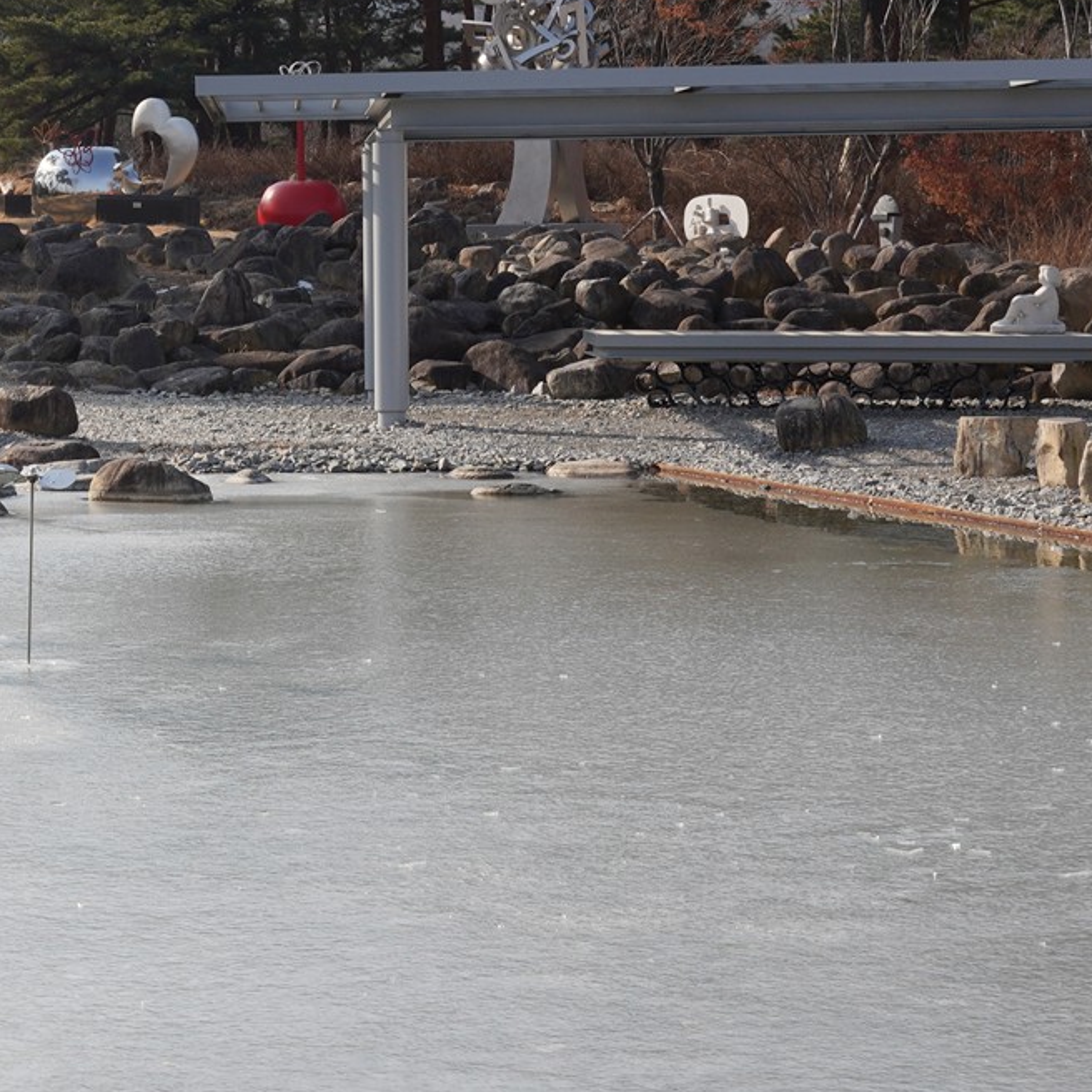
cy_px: 127
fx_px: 3605
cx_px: -240
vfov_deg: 17.0
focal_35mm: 101
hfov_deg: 16.5
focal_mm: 39
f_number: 18
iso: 200
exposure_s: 1/100
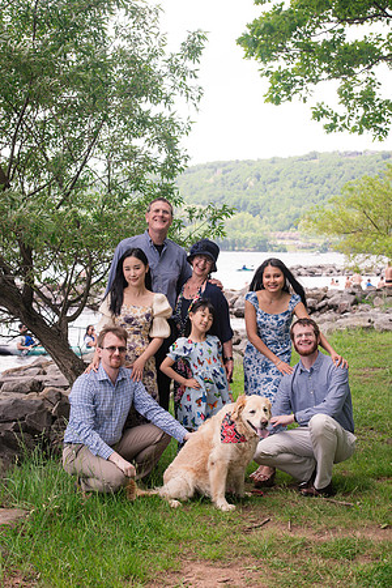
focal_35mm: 70
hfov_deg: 19.5
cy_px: 294
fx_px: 1143
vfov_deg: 28.8
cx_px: 196
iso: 400
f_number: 7.1
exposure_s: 1/400
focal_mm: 70
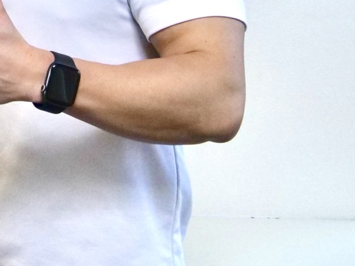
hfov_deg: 22.2
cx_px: -120
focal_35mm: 78
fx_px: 800
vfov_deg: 17.6
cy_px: -85
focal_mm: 12
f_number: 4
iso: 2000
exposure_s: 1/320
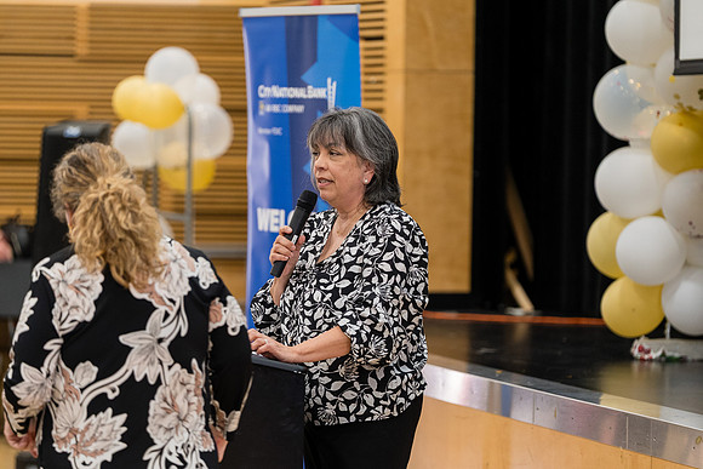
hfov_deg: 13.2
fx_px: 3027
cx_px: 352
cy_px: 234
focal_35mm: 155
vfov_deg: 8.9
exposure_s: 1/250
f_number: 2.8
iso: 1600
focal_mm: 155
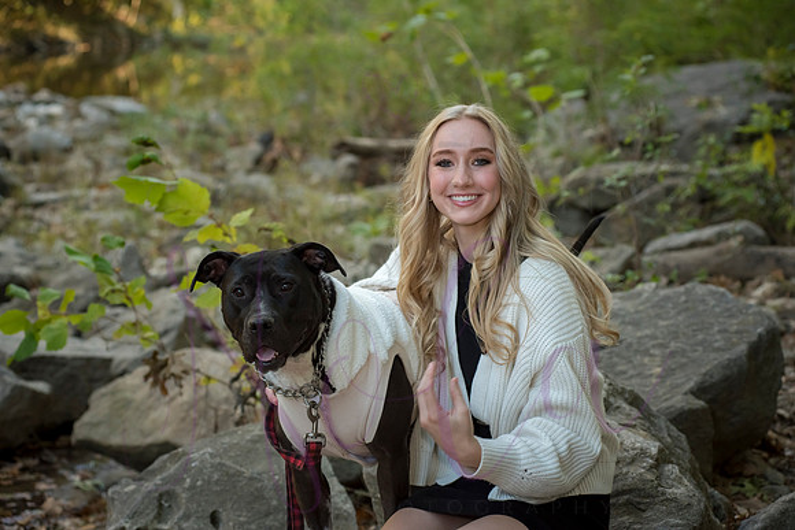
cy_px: 265
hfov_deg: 25.4
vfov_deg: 17.1
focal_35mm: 80
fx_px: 1767
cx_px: 398
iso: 800
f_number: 5
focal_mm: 80
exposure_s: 1/400
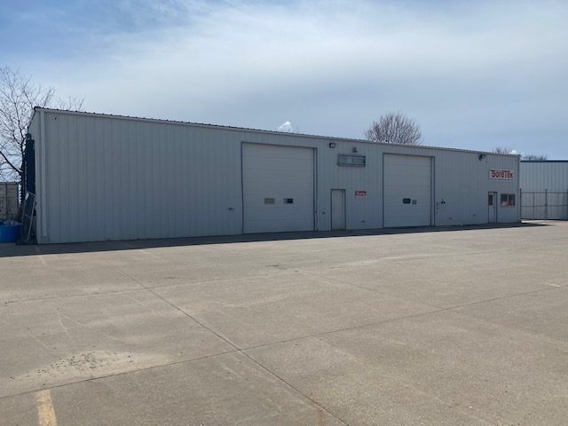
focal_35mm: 26
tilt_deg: -0.3
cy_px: 213
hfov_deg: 67.3
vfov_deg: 53.1
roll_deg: +0.2
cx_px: 284
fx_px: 427
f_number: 1.8
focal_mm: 4.25
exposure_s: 1/7194
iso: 32
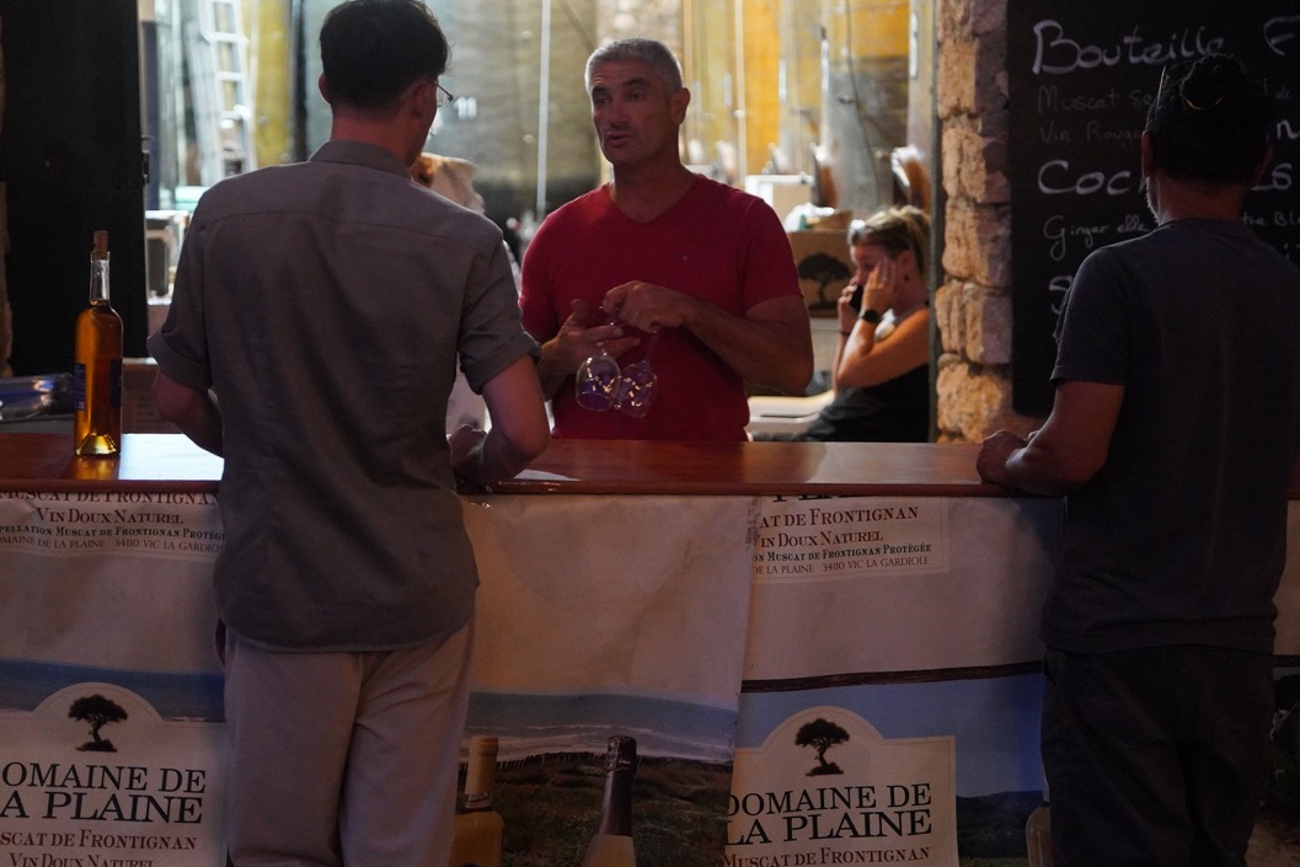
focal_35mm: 70
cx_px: 566
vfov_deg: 19.5
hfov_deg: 28.9
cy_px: 365
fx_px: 2518
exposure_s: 1/160
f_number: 2.8
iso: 12800
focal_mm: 57.6
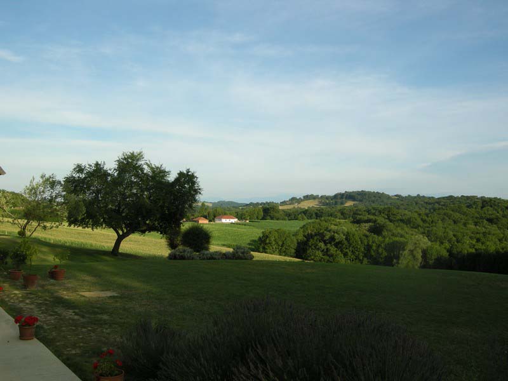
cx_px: 254
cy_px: 190
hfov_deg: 51.4
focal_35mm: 36
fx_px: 528
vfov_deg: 39.7
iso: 64
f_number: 4.8
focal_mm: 7.5
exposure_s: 1/212
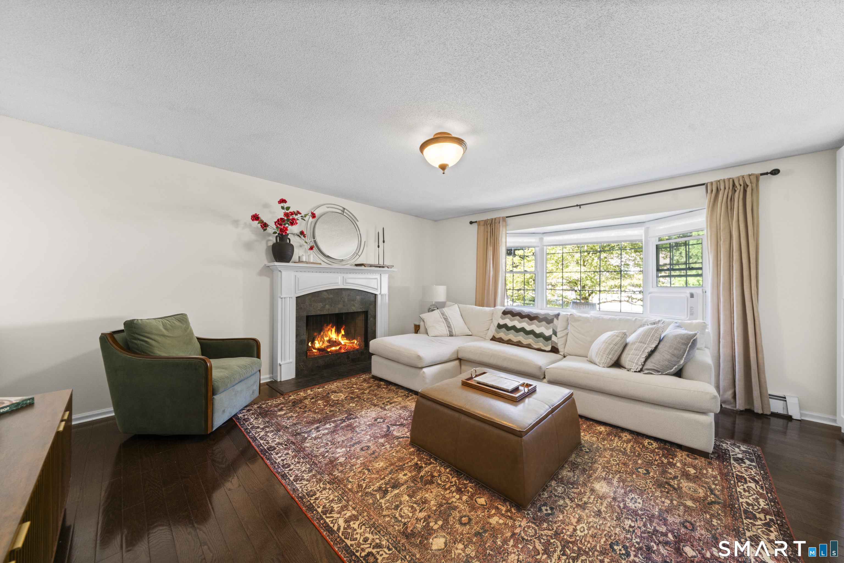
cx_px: 422
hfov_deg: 112.6
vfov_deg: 90.0
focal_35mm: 12
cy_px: 282
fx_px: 281
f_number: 8
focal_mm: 12
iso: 320
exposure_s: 1/2.5
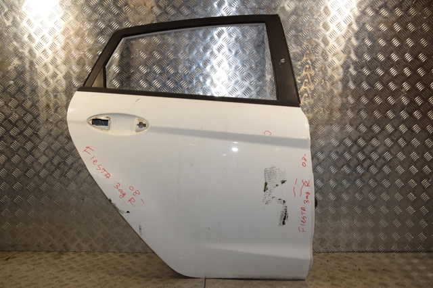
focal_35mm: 33
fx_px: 397
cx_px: 216
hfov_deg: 57.2
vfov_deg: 39.9
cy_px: 144
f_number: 13
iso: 800
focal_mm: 22
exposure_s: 1/200
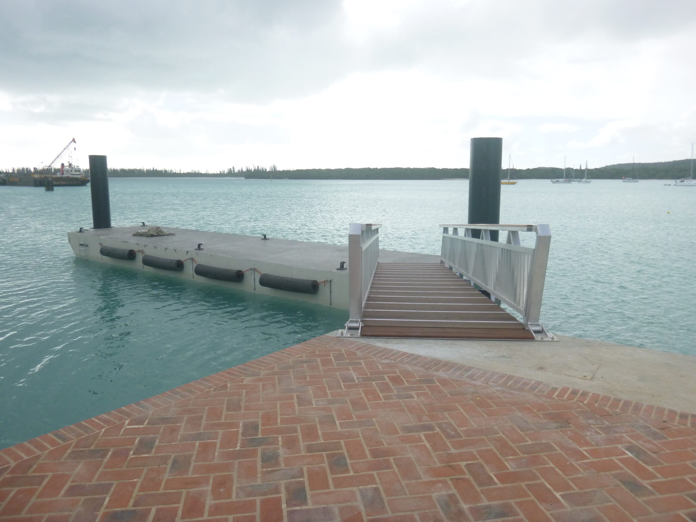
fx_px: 503
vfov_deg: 54.9
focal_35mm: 25
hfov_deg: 69.4
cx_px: 348
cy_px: 261
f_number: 3.9
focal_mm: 4.5
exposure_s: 1/500
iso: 160
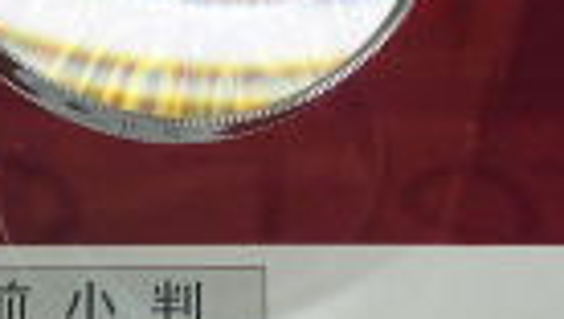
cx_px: 204
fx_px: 2605
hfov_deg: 12.3
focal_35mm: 174
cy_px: 307
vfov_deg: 7.0
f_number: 2.9
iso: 100
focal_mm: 6.6
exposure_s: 1/67.5
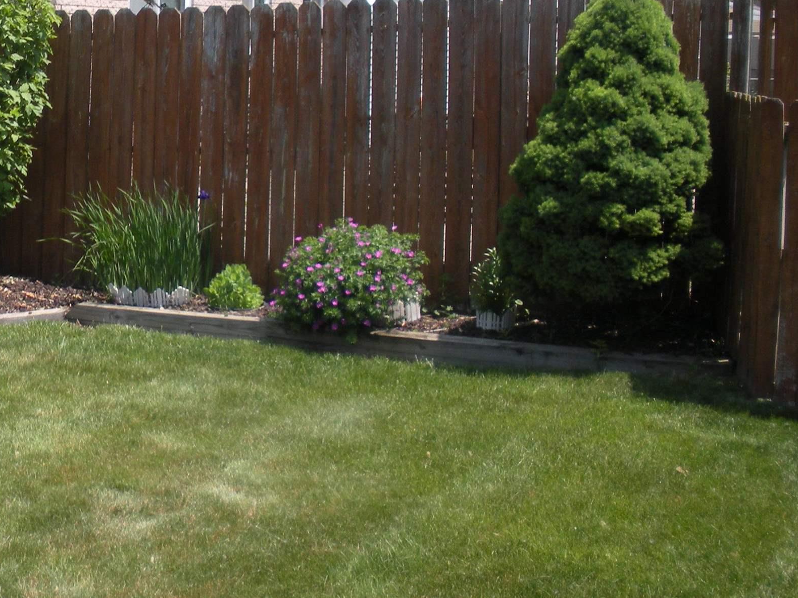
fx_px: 1614
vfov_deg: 20.9
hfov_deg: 26.9
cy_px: 184
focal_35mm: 70
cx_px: 91
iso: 64
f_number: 3.5
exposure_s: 1/363
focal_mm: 6.3
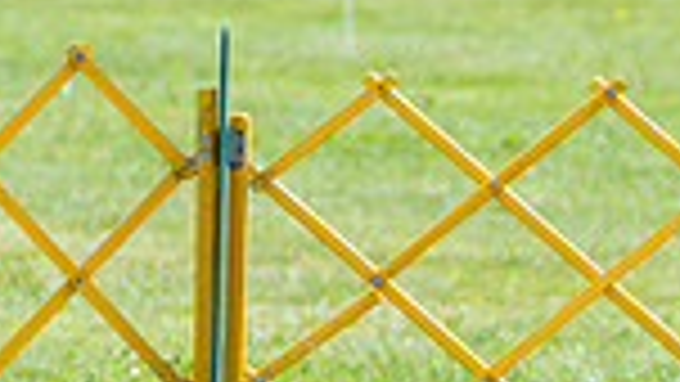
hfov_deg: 3.2
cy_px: -44
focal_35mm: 667
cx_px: 1119
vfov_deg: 1.8
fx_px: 12029
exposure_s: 1/1600
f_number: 5
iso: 640
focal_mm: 137
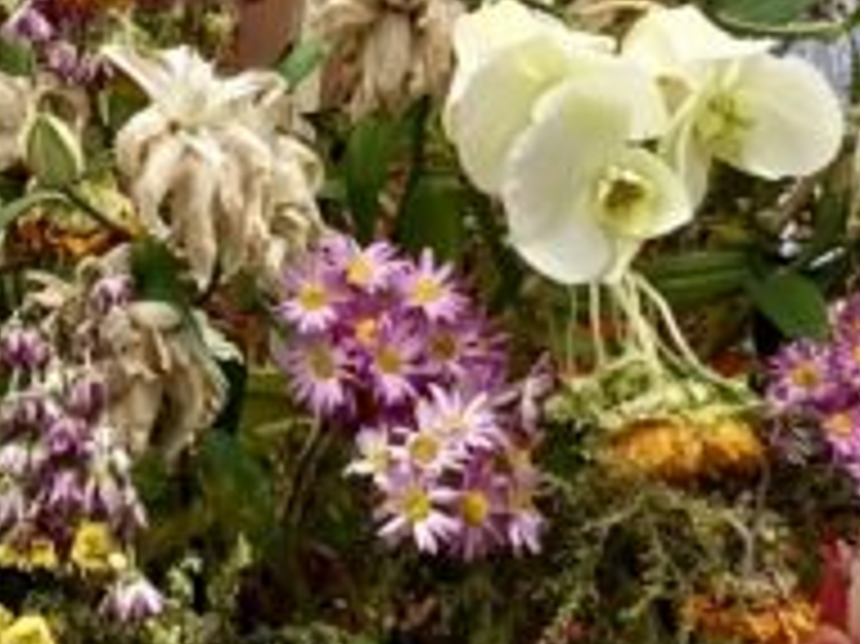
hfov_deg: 10.5
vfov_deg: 7.7
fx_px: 4668
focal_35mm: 188
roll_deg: +2.0
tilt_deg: +8.1
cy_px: -482
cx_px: 275
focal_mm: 3.99
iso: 20
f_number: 1.8
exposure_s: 1/142
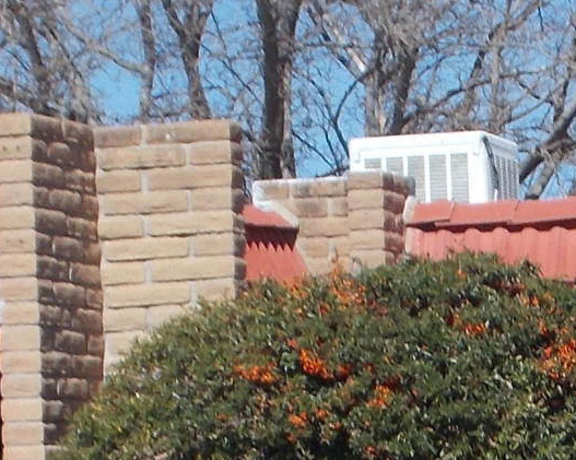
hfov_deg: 6.9
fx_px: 4737
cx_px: 620
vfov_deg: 5.5
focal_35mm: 278
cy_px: 680
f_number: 11.3
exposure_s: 1/100
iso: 80
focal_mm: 9
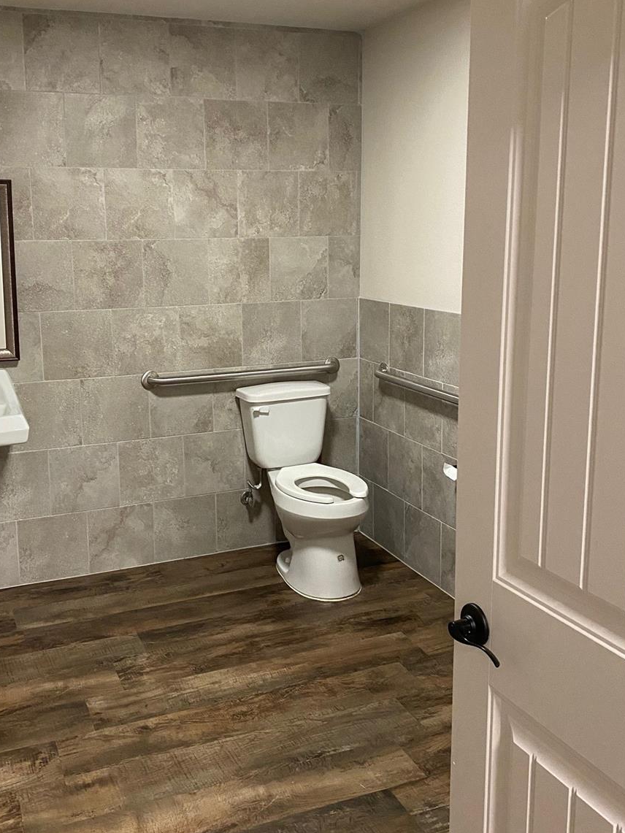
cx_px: 272
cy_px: 372
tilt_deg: -9.9
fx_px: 842
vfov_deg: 52.5
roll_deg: +0.6
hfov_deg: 40.6
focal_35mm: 35
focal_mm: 4.25
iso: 500
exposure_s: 1/60
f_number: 1.8
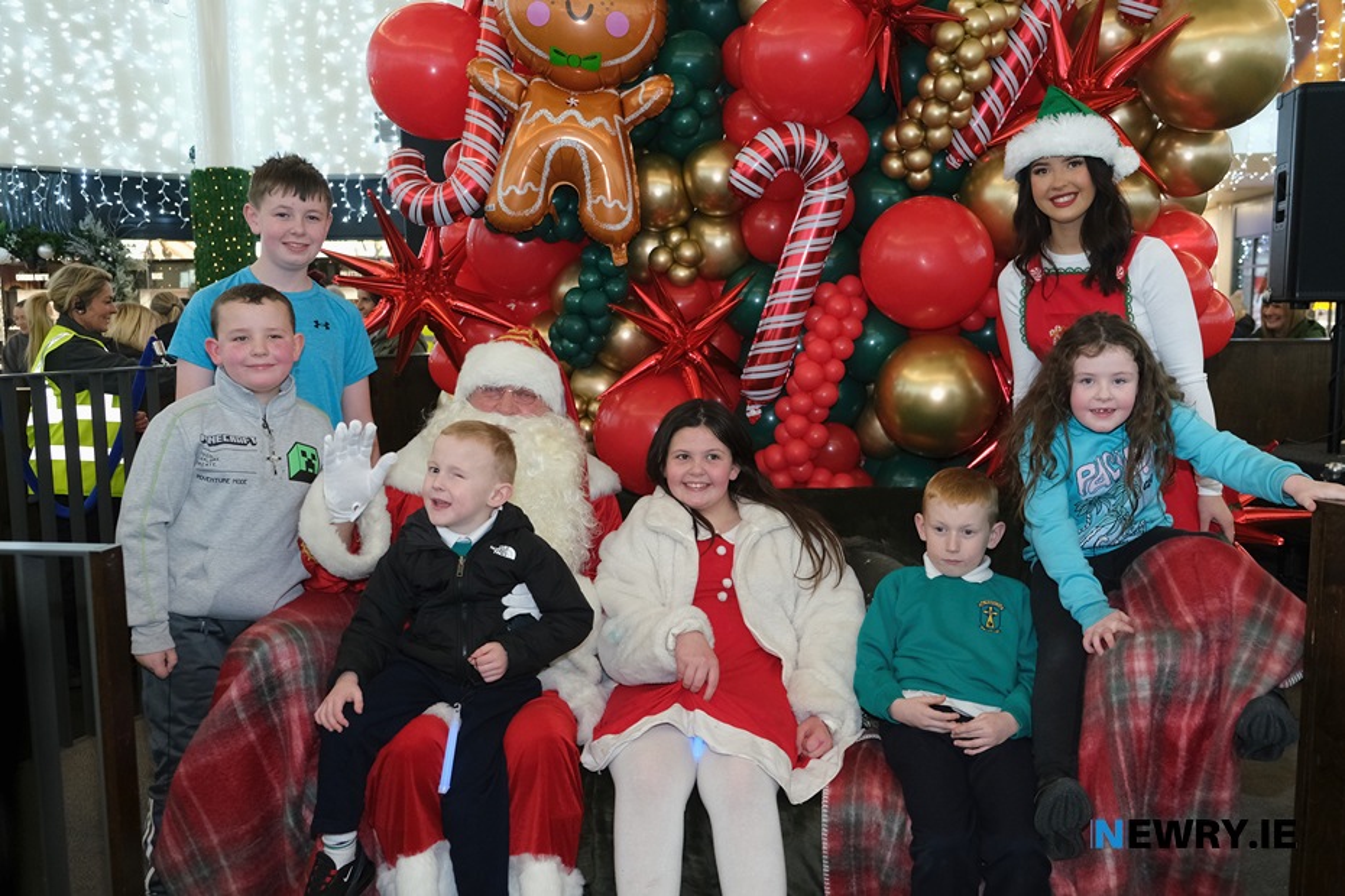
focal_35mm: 32
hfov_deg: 58.7
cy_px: 448
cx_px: 672
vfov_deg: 41.1
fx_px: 1195
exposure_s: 1/125
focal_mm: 21.4
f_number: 3.2
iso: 1600
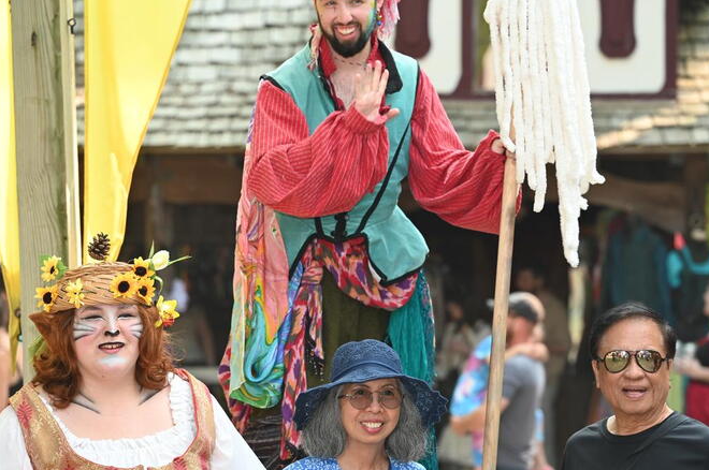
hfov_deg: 16.3
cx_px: 356
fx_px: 2478
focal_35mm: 126
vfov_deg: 10.8
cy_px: 264
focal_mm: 105
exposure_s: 1/60
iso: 220
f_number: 4
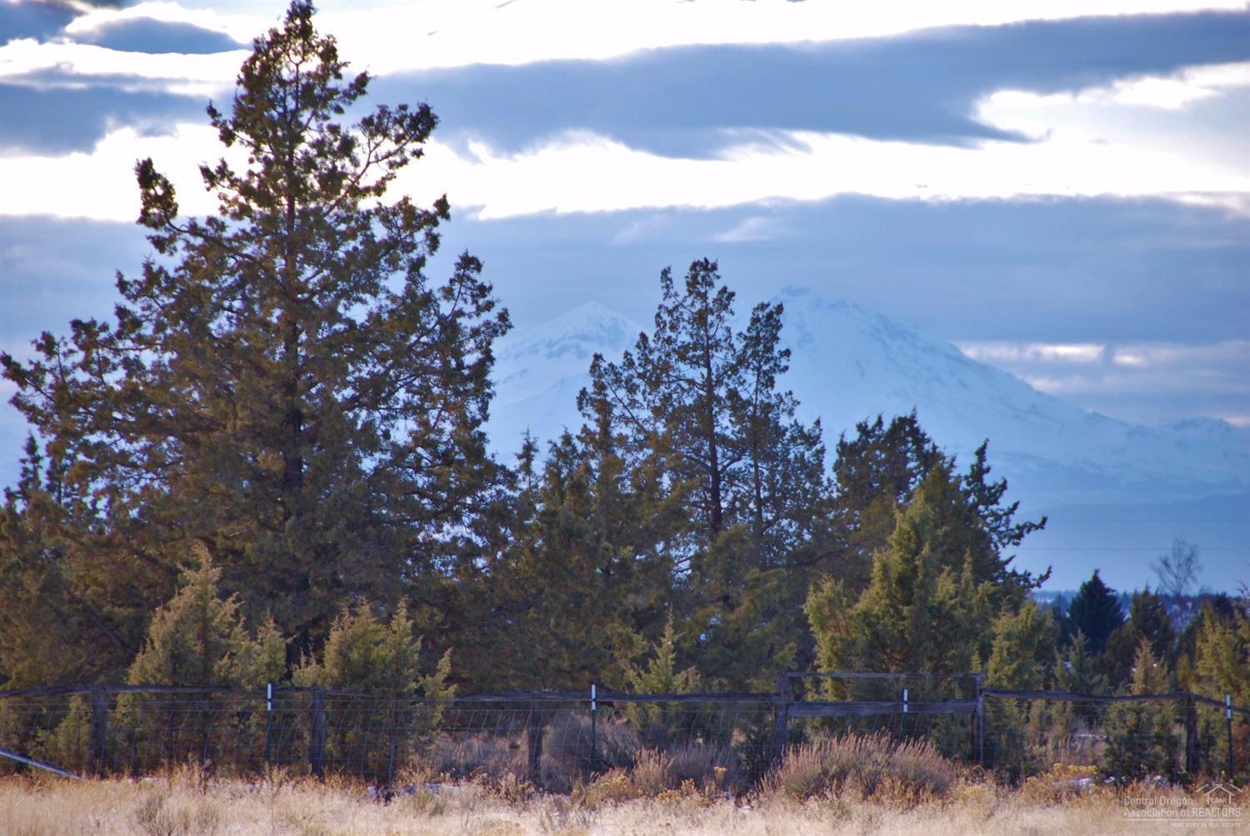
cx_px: 625
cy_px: 418
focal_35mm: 255
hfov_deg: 8.1
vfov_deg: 5.4
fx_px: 8862
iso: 200
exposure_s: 1/640
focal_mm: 170
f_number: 5.6
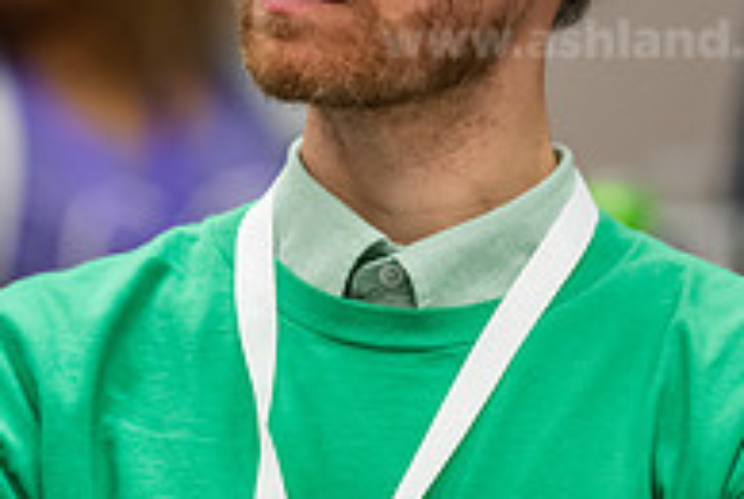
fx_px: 11736
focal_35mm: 567
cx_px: 207
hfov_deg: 3.6
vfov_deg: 2.4
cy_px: 121
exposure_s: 1/200
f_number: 2.8
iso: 1600
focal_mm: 190
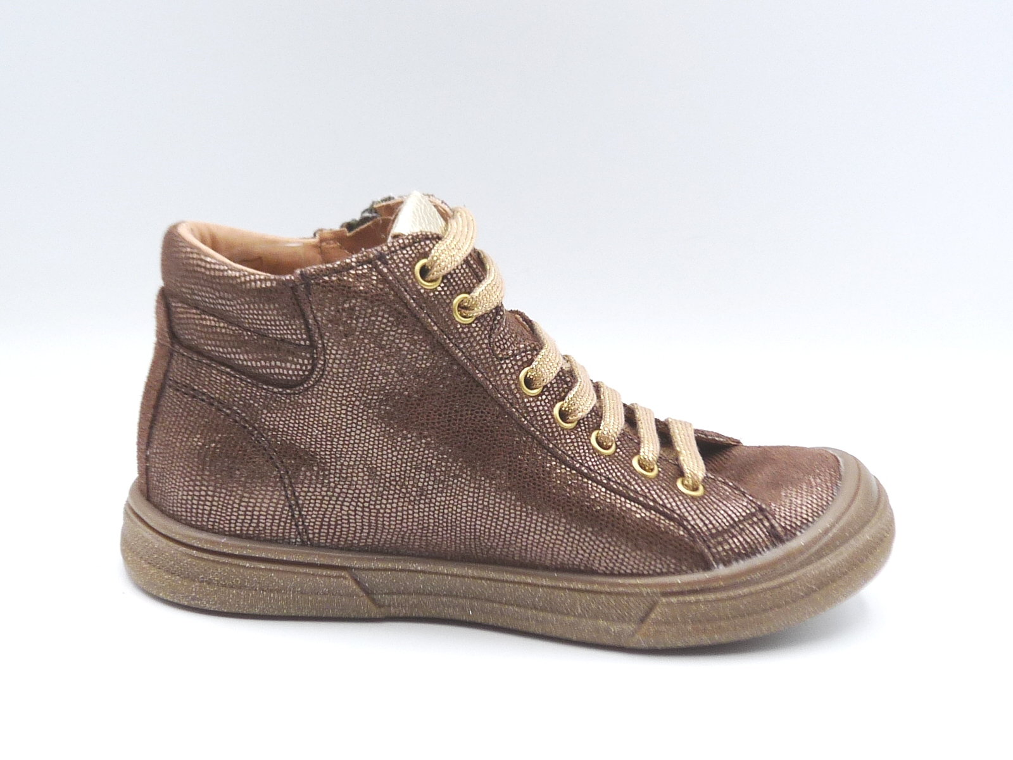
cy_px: 380
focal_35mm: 54
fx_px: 1580
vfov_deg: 27.0
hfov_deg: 35.5
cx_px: 506
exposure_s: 1/200
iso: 100
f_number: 4
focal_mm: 5.5
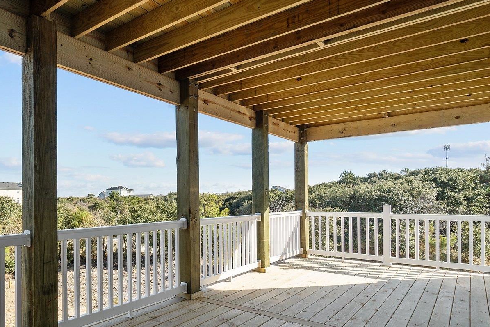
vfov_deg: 52.1
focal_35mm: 24
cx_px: 137
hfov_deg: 70.0
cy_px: 219
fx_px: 327
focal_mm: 14
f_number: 8
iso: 100
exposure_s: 1/250
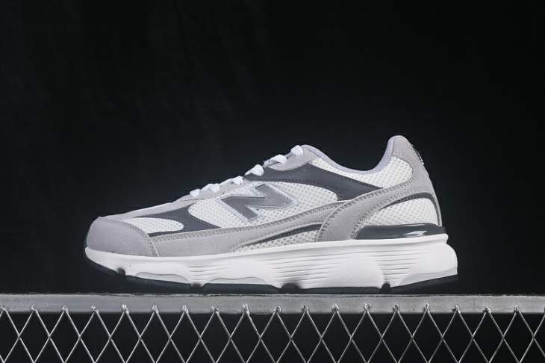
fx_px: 1135
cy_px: 182
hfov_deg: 27.0
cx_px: 272
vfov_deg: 18.2
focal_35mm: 75
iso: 160
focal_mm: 50
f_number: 8
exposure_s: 1/80
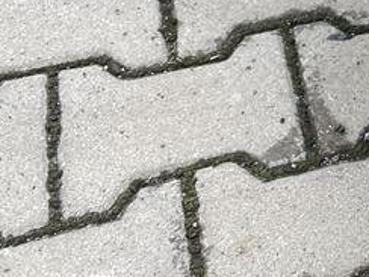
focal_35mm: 116
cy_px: -286
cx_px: 691
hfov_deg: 14.6
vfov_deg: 11.4
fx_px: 1237
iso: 32
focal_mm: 4.25
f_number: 1.8
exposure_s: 1/506
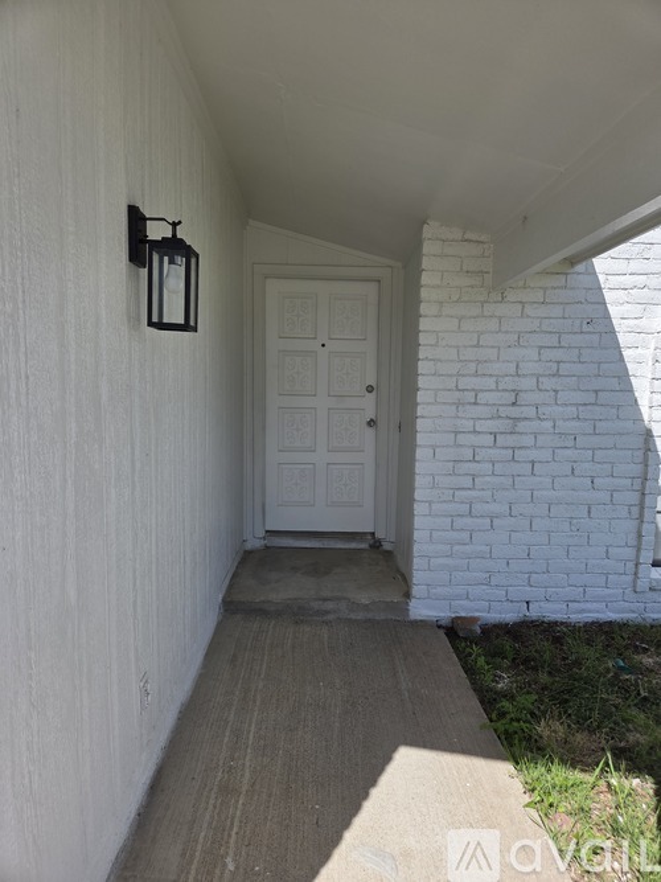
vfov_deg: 73.9
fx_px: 586
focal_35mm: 23
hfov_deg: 58.9
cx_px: 330
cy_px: 441
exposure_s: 1/3913
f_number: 1.8
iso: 80
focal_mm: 5.4
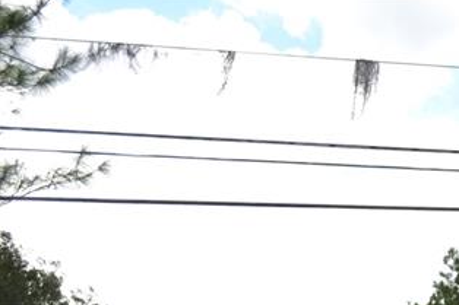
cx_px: 653
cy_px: 490
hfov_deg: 15.1
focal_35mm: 127
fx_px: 1618
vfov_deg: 10.3
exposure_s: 1/200
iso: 100
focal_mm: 26
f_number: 6.3
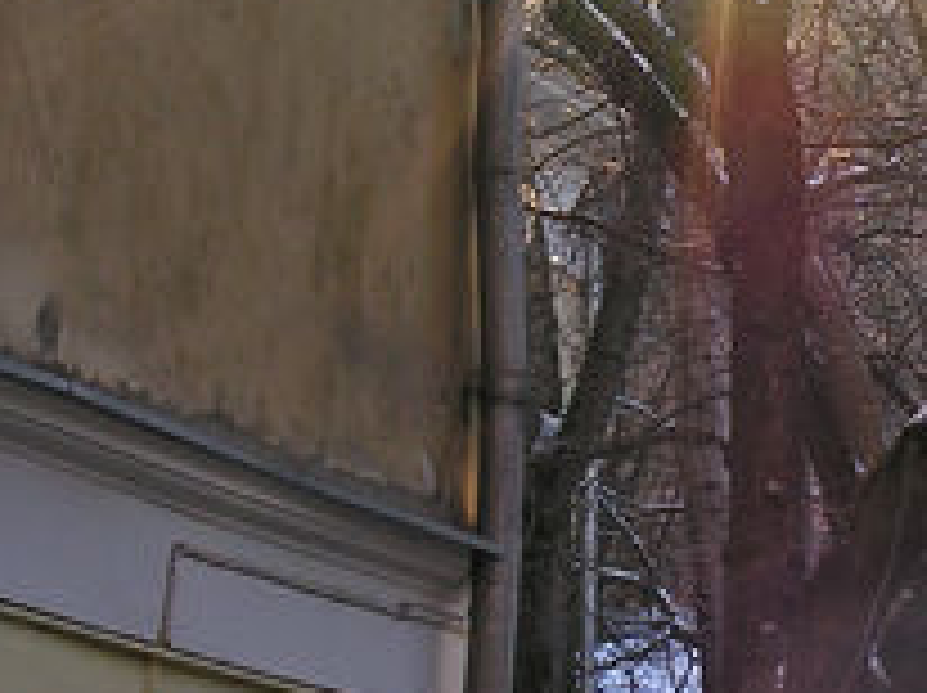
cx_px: 828
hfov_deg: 7.7
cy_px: 335
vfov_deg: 5.7
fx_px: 6901
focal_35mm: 258
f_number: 6.3
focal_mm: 15
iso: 50
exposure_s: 1/63.4
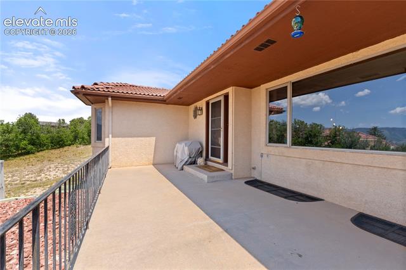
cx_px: 203
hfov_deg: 95.5
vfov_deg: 72.5
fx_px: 184
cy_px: 135
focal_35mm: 16
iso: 400
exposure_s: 1/125
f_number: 8
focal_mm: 10.9
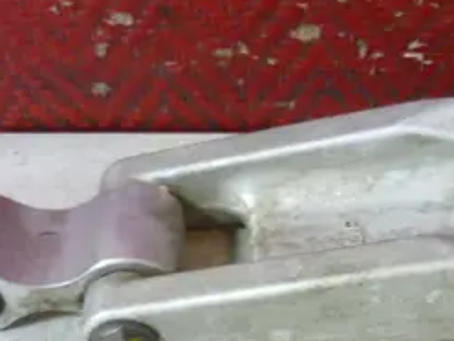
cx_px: 311
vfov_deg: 22.8
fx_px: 839
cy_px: 244
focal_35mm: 64
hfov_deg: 30.0
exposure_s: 1/8
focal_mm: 5.5
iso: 400
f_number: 2.8
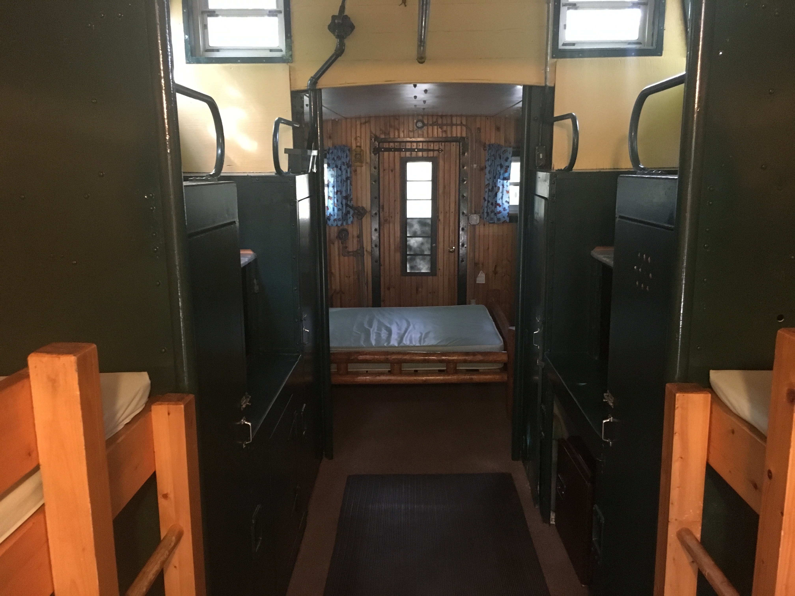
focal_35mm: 29
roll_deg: -0.4
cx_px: 398
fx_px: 666
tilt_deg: -10.4
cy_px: 298
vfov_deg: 48.2
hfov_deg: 61.7
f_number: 2.2
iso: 320
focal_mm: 4.15
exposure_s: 1/15
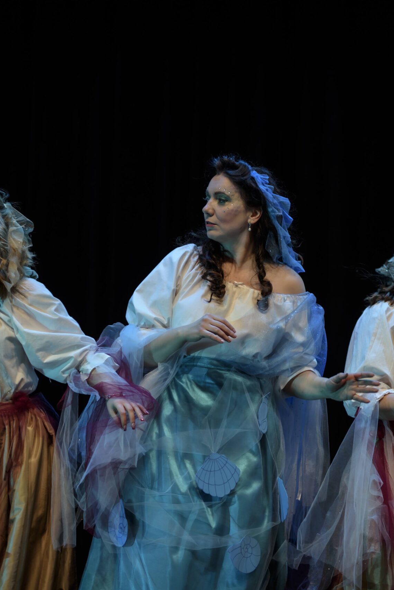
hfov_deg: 10.7
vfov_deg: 16.0
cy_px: 295
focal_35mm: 128
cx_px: 210
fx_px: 2101
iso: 250
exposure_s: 1/320
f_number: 2
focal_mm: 85
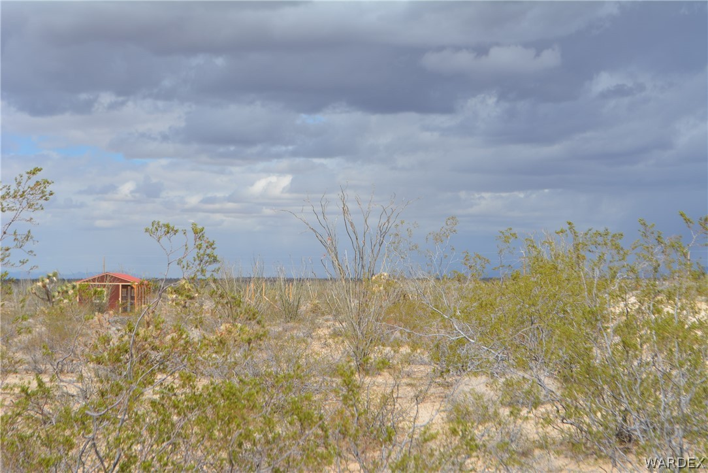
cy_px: 236
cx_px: 354
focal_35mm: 82
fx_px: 1623
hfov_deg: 24.6
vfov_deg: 16.6
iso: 100
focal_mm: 55
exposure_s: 1/320
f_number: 9
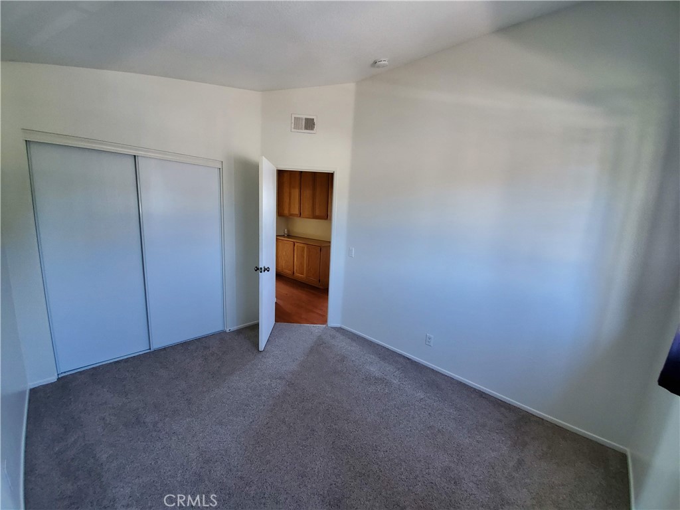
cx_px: 340
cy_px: 255
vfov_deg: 89.9
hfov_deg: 106.2
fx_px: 255
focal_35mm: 13
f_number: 2.2
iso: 500
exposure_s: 1/29
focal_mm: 1.8
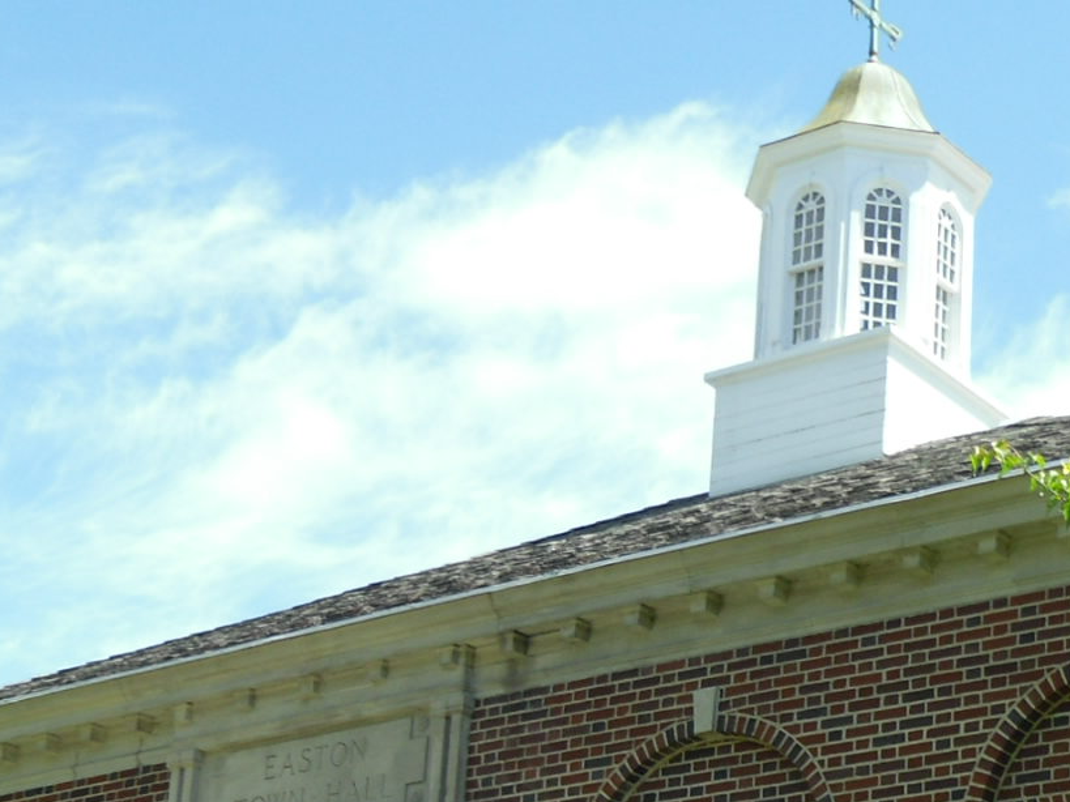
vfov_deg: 16.8
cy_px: 878
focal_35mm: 85
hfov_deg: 22.8
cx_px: 784
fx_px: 2627
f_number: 8.1
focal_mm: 6
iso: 80
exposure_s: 1/66
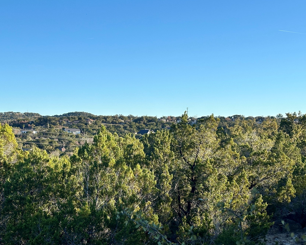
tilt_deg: +0.6
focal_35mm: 58
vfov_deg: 26.2
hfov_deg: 32.4
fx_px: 525
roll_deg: +1.9
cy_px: 125
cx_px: 120
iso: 64
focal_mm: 6.86
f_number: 1.78
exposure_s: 1/2809
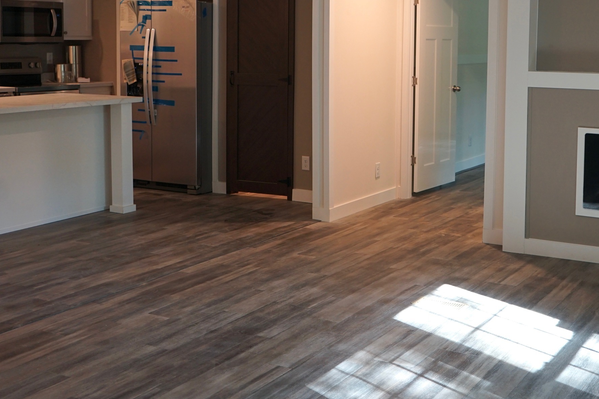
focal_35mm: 50
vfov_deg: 26.6
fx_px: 832
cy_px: 97
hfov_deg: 39.1
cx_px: 404
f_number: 4
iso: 400
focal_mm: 29
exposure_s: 1/60
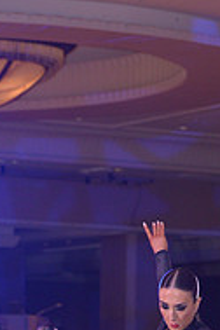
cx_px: 270
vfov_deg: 7.8
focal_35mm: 261
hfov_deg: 5.2
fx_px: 2392
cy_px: 463
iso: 1250
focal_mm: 85
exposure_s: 1/200
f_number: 5
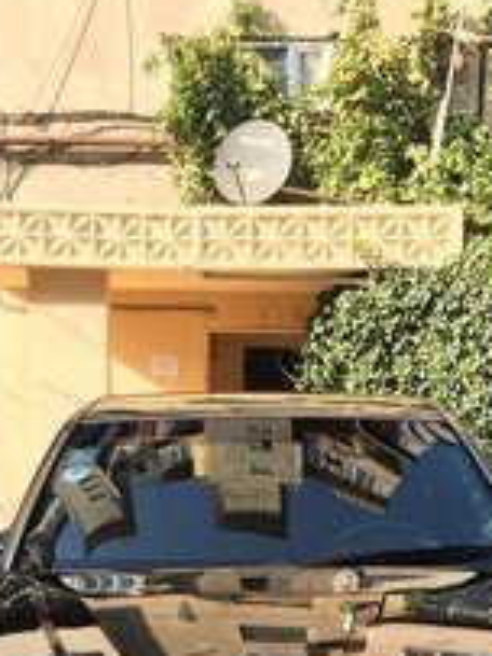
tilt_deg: -14.3
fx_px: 1347
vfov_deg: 25.1
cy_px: 756
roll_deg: +0.2
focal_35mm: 71
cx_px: 262
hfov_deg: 20.7
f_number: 2.2
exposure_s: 1/500
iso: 32
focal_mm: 4.15
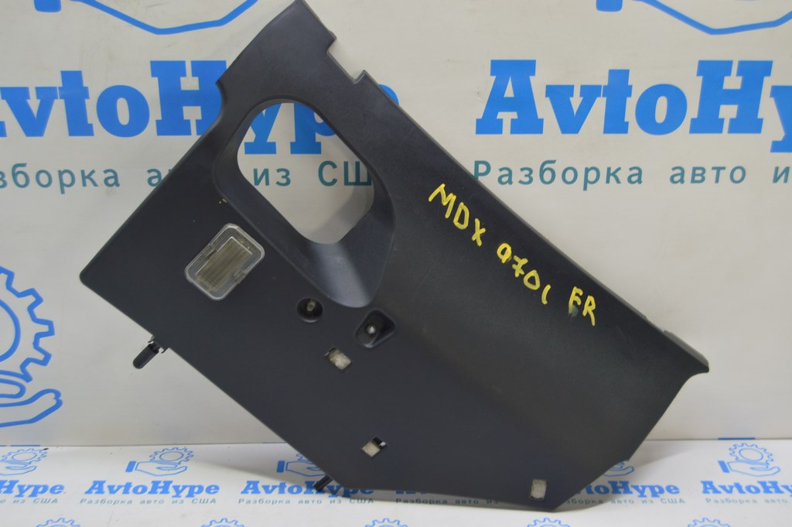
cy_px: 264
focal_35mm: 42
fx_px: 923
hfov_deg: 46.4
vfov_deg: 31.8
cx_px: 396
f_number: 5.6
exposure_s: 1/20
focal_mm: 28
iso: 400
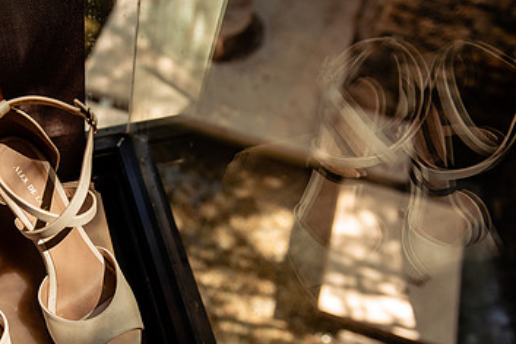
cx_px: 118
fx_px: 587
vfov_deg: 32.4
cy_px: 226
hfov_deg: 45.5
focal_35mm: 41
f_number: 3.2
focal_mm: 24
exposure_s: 1/2000
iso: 640
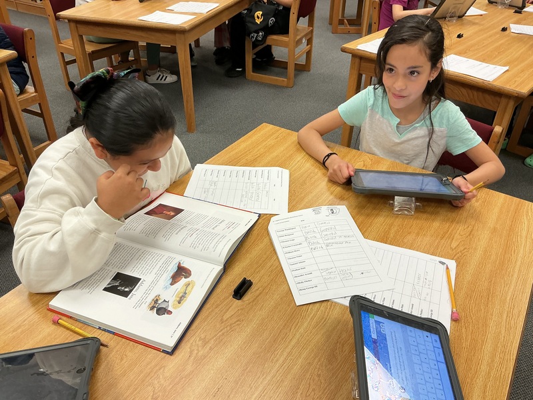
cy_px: 200
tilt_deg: -37.1
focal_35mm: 29
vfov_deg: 48.2
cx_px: 266
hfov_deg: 61.7
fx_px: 447
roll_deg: -1.4
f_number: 1.8
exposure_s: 1/60
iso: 40
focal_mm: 3
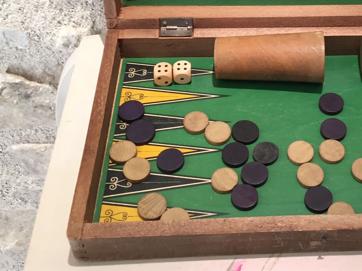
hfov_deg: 32.4
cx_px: 288
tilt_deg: -44.6
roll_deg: -2.8
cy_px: 24
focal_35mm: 58
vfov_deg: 24.5
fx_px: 607
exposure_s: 1/33
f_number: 2.2
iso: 100
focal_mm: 4.15
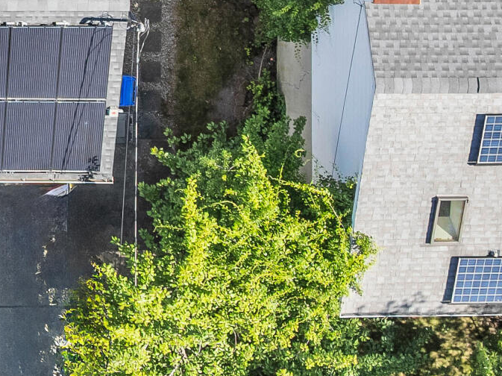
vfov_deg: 13.4
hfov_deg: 16.7
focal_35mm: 107
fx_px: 1551
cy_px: -90
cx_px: -259
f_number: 2.8
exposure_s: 1/500
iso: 130
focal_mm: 12.29
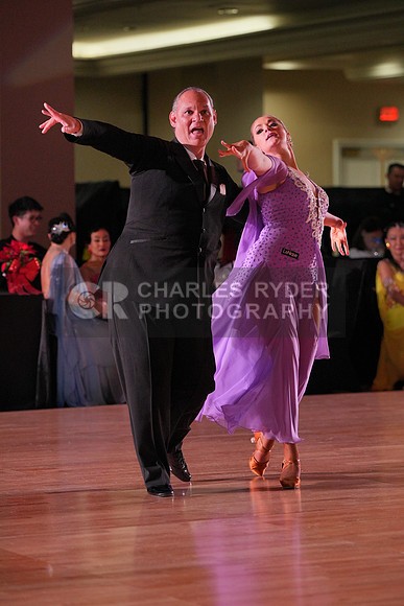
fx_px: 2321
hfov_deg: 9.9
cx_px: 202
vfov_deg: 14.9
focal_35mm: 138
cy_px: 303
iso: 2500
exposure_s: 1/500
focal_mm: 138
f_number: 4
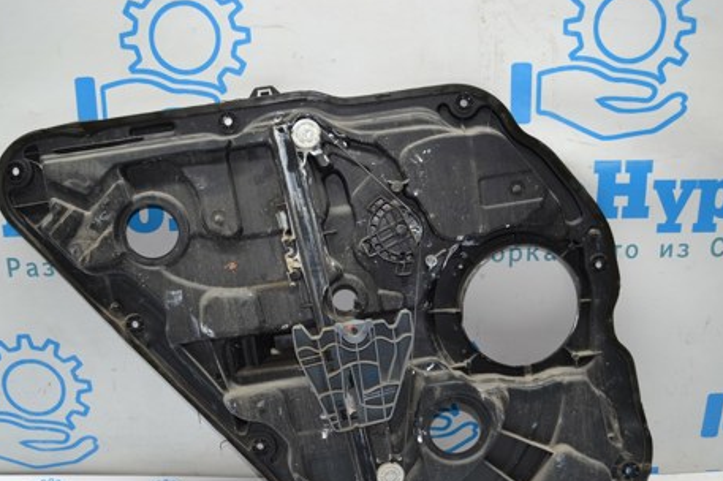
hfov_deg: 46.4
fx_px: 843
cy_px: 320
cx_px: 364
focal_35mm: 42
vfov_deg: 31.6
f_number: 4
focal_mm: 20
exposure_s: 1/100
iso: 400
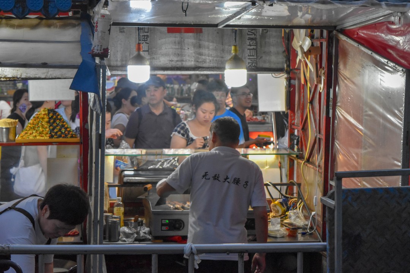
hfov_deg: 24.6
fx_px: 940
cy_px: 136
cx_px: 205
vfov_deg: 16.6
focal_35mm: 82
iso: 3200
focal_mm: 55
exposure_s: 1/350
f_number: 5.6
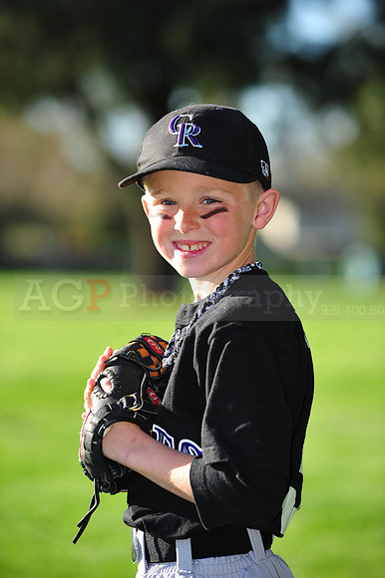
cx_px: 192
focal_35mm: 165
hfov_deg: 8.3
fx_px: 2650
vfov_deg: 12.5
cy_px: 289
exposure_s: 1/640
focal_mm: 165
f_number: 4.5
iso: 200
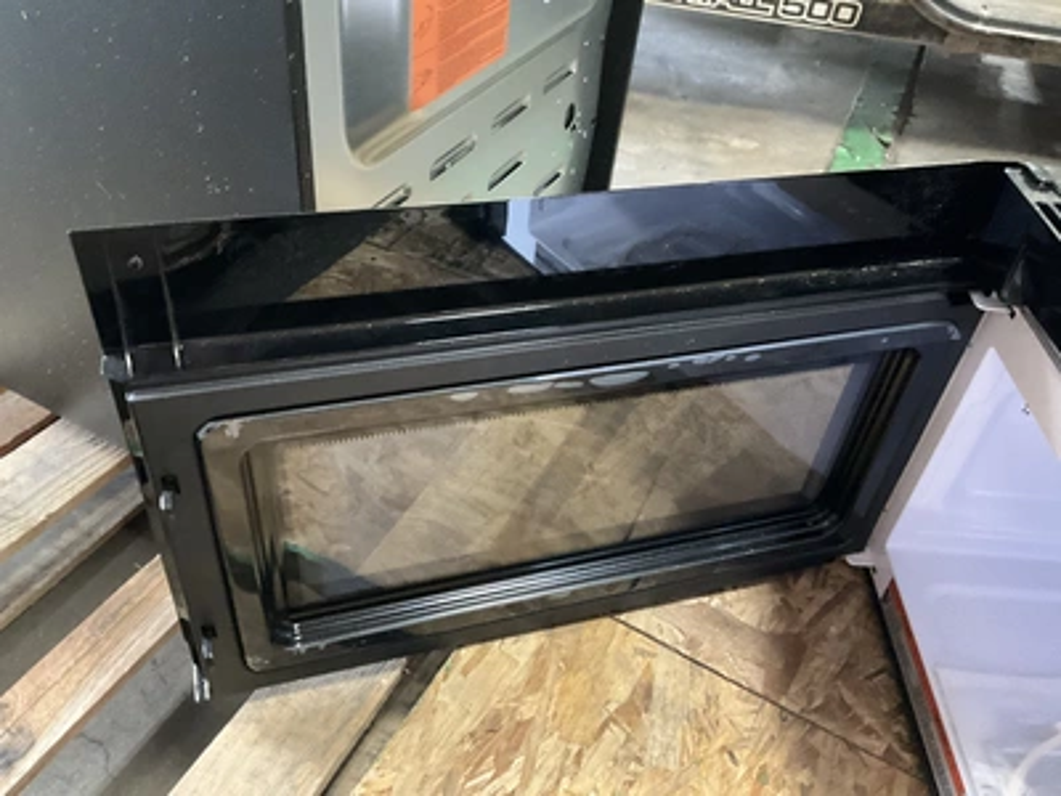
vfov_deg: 48.2
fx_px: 889
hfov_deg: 61.7
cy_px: 398
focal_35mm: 29
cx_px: 530
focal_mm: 3
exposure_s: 1/30
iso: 500
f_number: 1.8
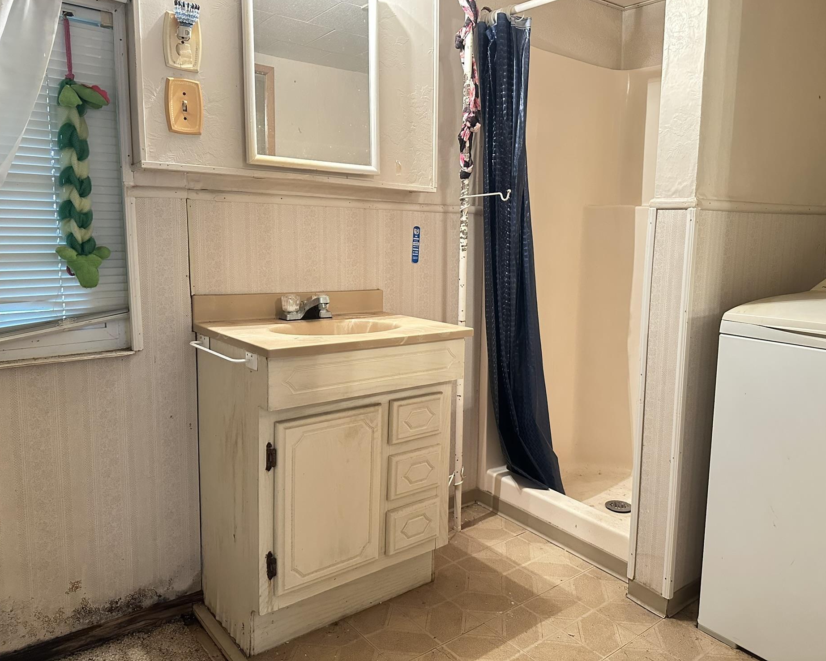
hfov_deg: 65.9
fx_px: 636
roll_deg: -1.5
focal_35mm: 26
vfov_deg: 54.9
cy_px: 318
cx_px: 453
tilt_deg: -6.6
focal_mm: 6.86
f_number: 1.78
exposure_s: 1/60
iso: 640
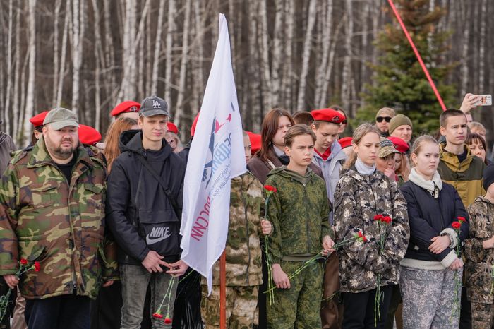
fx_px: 2057
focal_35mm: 150
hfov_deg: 13.7
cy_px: 164
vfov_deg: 9.1
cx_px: 247
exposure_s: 1/1000
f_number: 5.6
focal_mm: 150
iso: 320
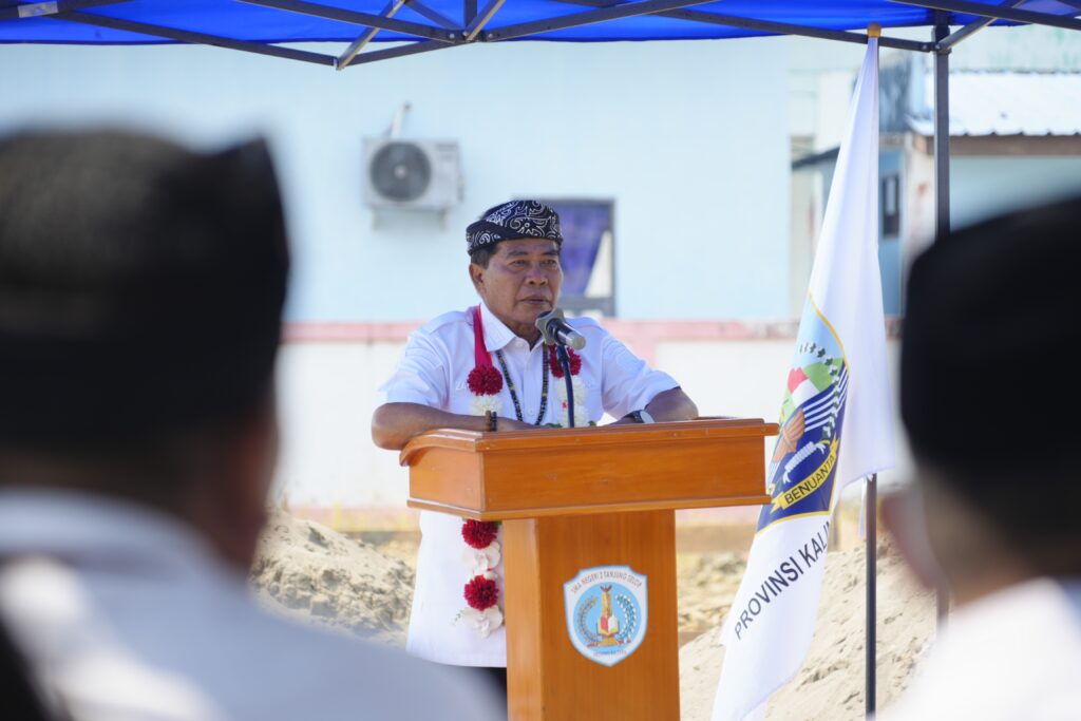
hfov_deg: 11.5
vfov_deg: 7.7
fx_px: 5345
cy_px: 360
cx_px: 540
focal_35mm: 178
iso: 100
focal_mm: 178
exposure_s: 1/160
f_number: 6.3
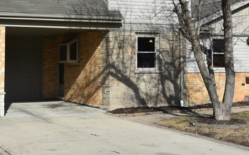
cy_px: 13
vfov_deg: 16.9
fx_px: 515
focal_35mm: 76
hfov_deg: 27.2
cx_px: 123
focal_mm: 28
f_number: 8
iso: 200
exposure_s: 1/500
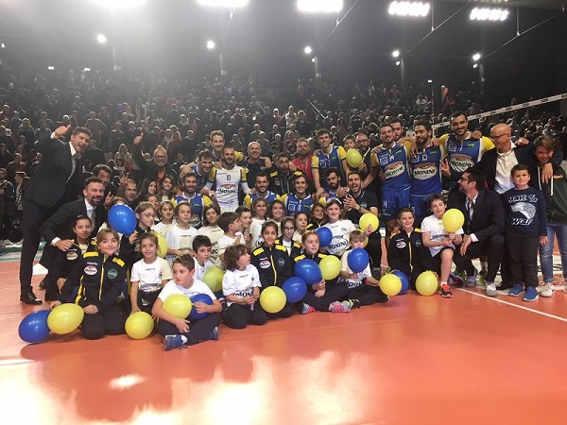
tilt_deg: -3.9
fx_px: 475
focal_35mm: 29
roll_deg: +0.3
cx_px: 284
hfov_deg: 61.7
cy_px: 212
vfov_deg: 48.2
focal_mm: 4.15
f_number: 2.2
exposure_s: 1/33
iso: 50
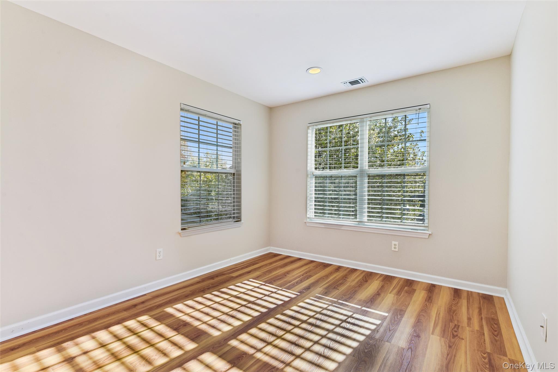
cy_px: 186
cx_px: 279
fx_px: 263
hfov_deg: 93.3
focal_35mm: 17
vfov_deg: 70.4
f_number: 9
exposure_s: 1/160
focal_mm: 17
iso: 200
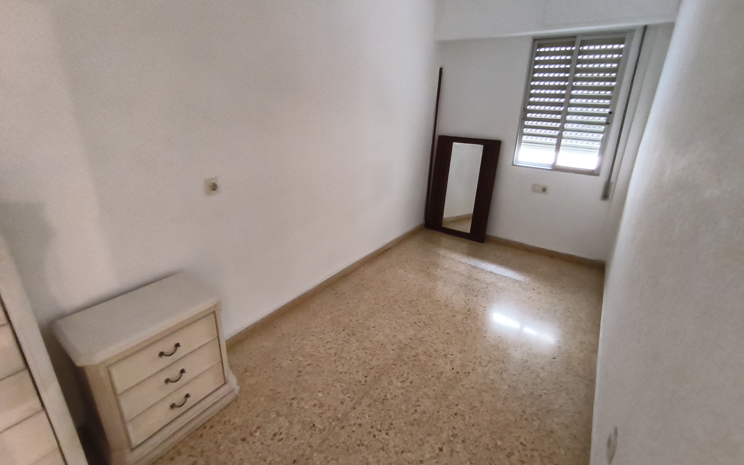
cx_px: 370
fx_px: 324
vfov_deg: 71.2
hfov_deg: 97.8
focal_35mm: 16
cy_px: 218
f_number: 2.2
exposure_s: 1/33.3
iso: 640
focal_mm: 1.65
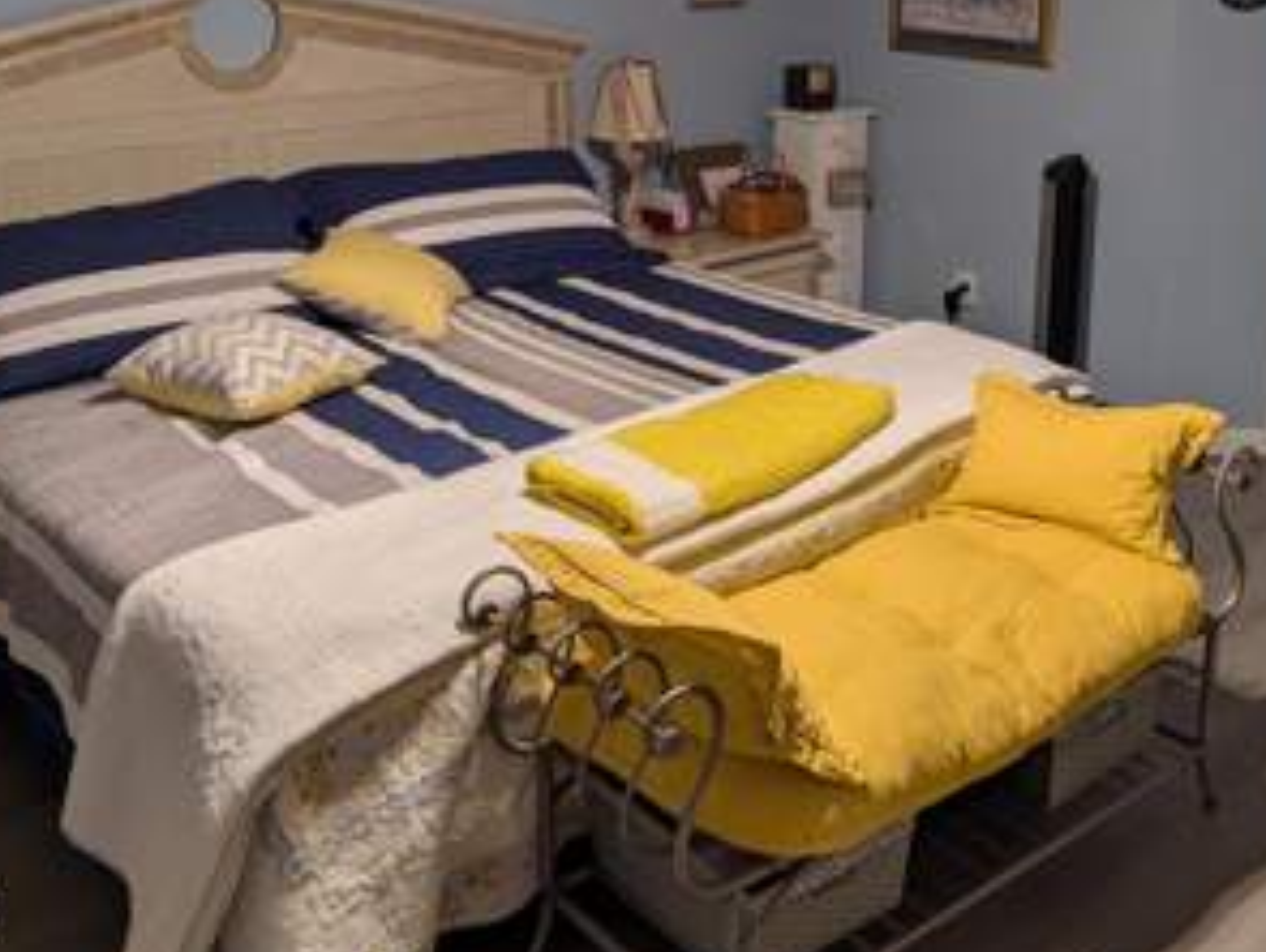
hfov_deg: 47.5
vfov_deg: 35.8
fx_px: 1428
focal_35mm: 39
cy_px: 206
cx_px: 764
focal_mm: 6.9
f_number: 1.68
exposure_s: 1/199
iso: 24
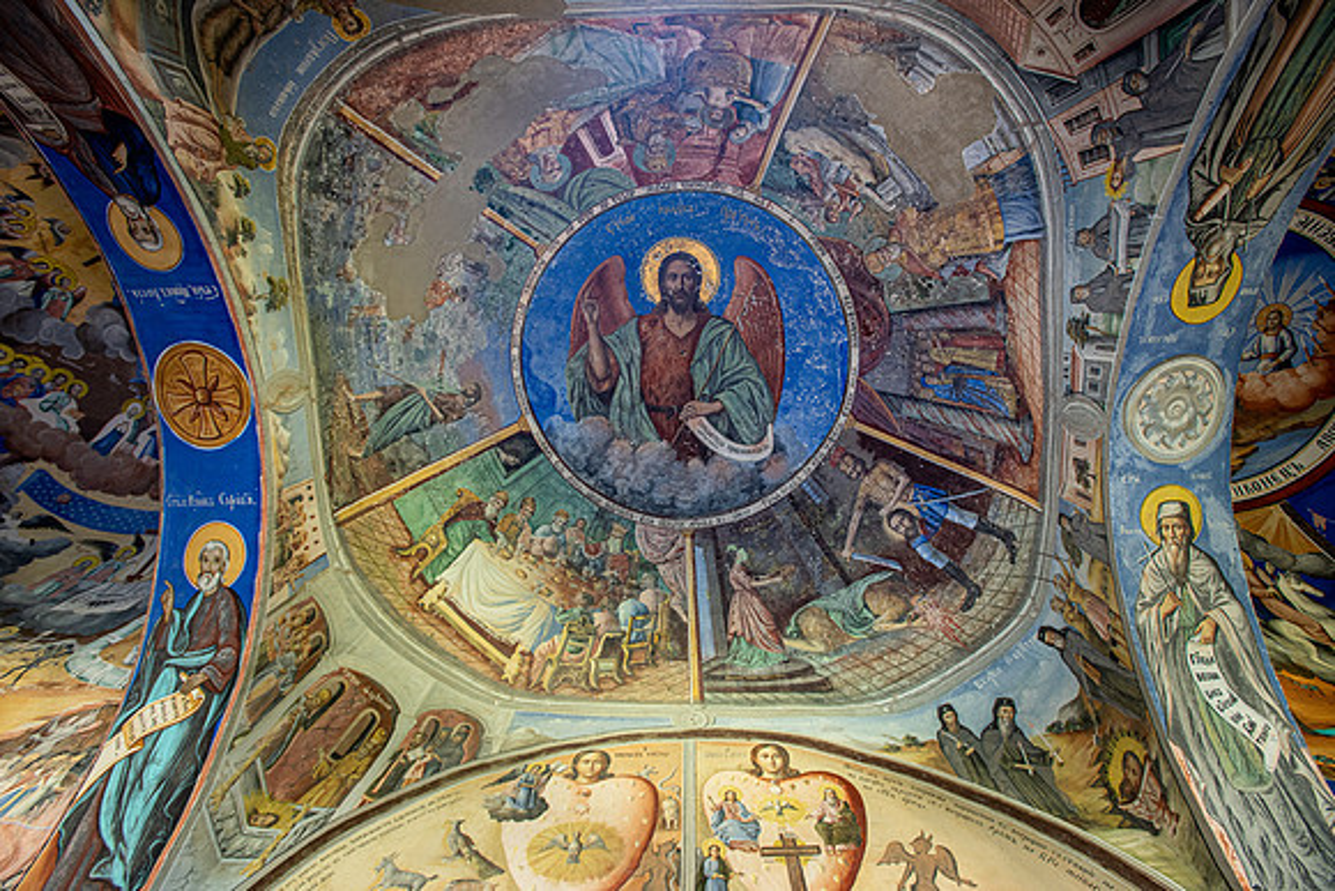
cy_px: 446
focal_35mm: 17
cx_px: 668
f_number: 5
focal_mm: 17
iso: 640
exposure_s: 1/60
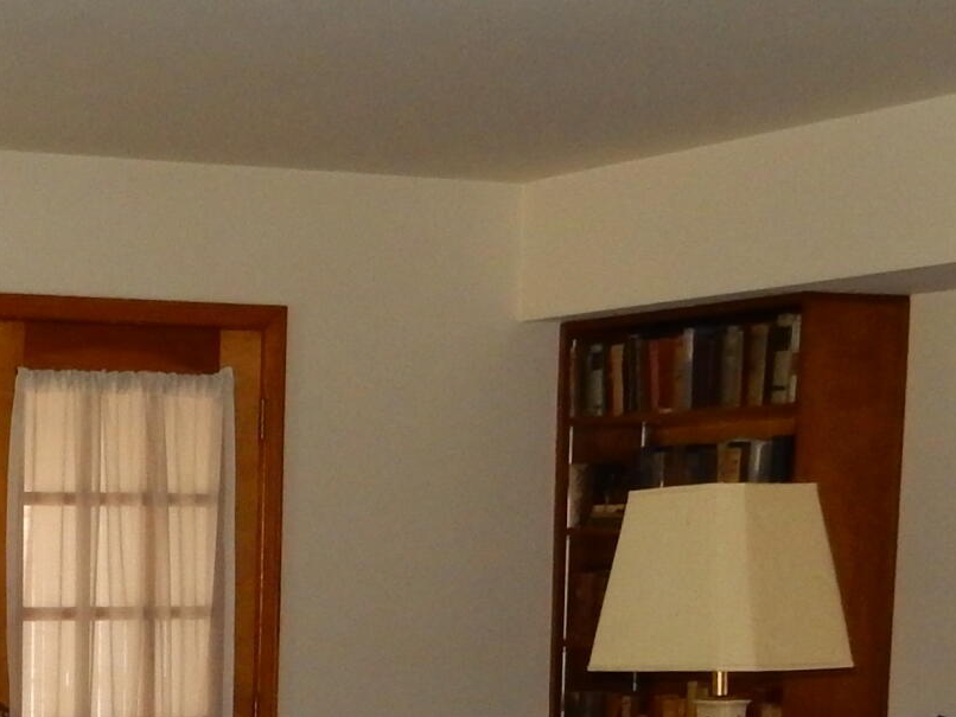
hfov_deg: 19.9
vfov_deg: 15.1
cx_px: -161
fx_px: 2569
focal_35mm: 93
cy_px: 964
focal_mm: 4.5
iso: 320
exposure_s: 1/30
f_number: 3.7
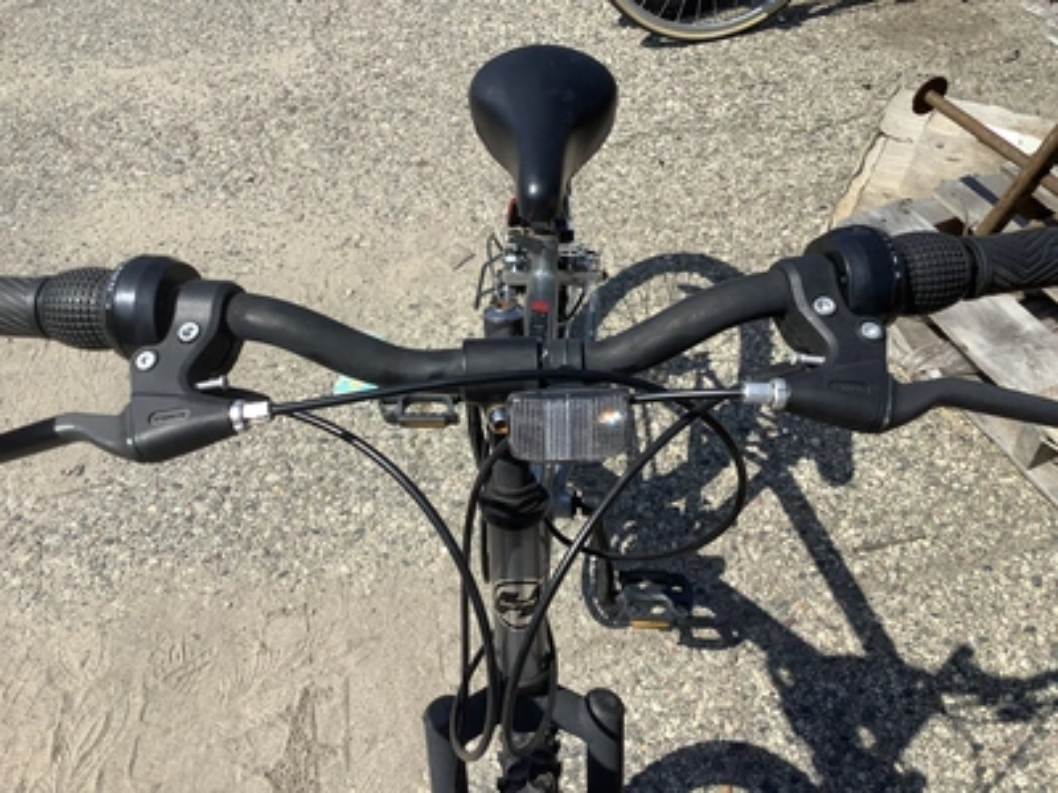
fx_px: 947
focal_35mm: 31
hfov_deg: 58.4
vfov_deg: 45.4
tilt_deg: -49.9
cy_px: 396
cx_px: 529
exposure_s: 1/1456
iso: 25
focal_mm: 3.3
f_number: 2.4
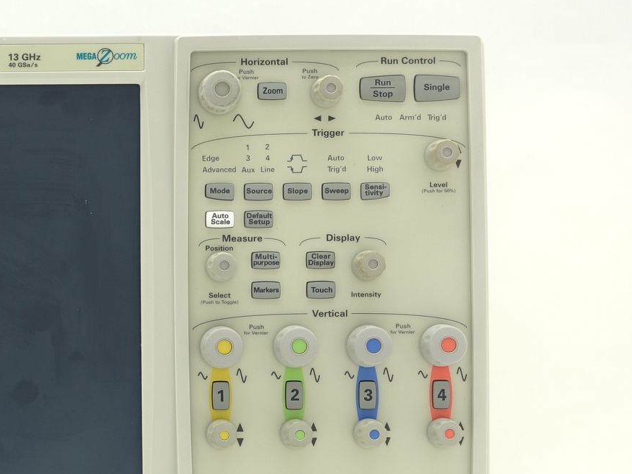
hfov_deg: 21.5
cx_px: 4
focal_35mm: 88
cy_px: 352
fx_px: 1606
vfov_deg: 16.7
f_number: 3.2
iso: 100
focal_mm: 14.3
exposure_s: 1/15
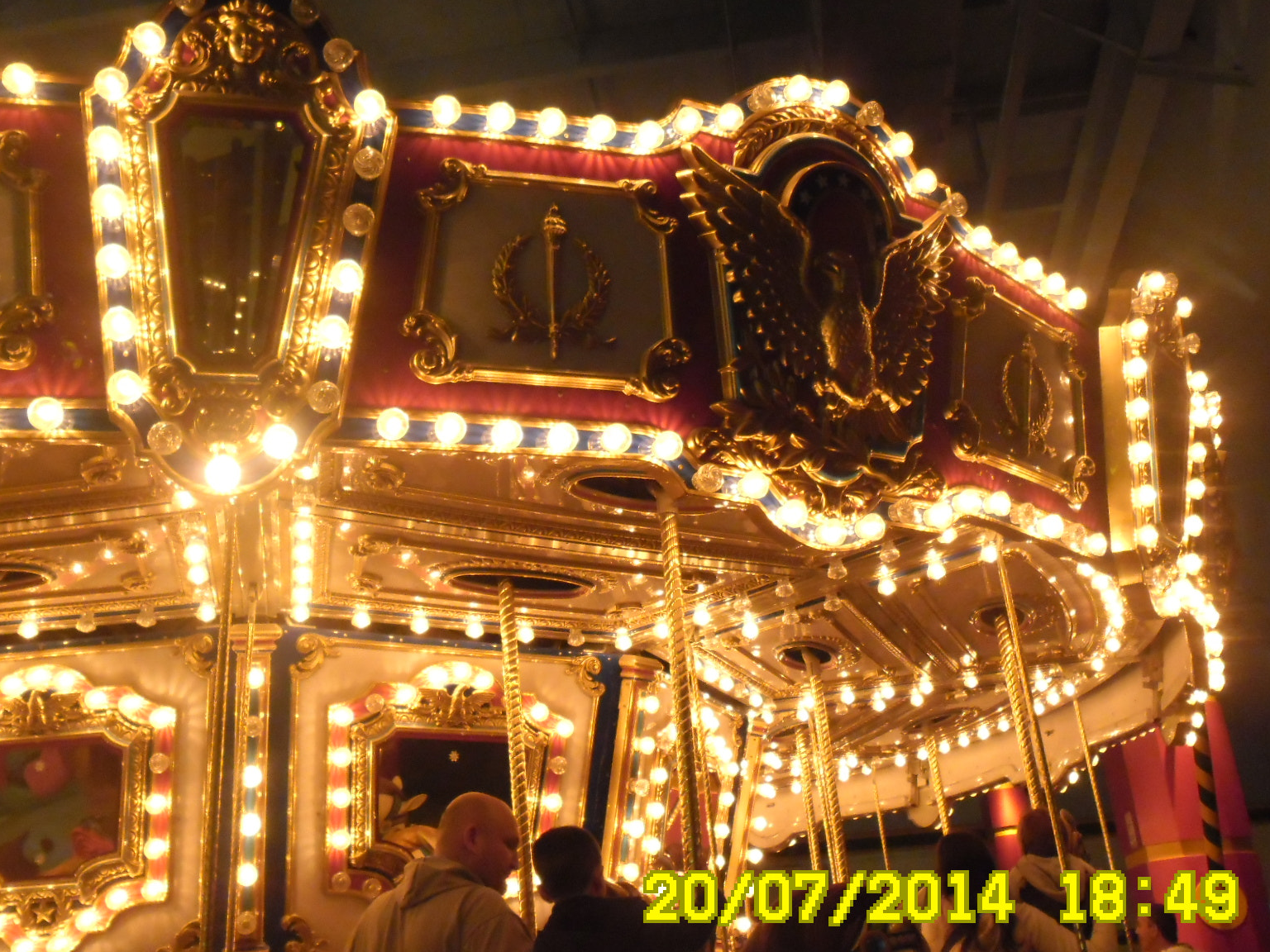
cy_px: 403
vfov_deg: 39.6
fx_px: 1321
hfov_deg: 51.3
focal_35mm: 36
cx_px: 604
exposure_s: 1/29
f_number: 3.5
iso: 400
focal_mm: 4.9
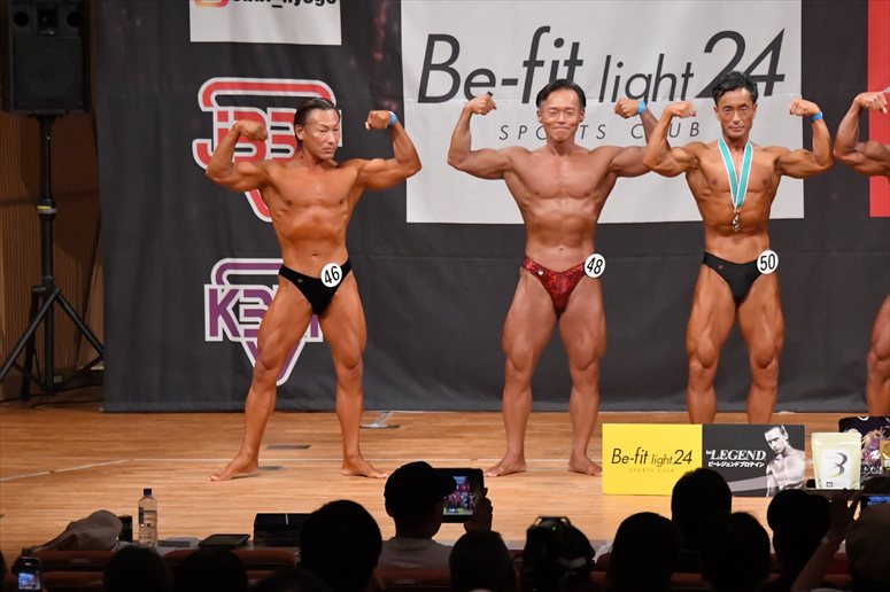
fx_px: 5362
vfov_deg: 6.3
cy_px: 296
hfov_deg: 9.5
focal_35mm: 217
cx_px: 445
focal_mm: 145
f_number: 5.6
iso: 8000
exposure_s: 1/400
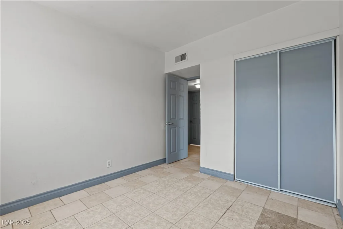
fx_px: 152
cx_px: 172
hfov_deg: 96.7
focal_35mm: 16
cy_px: 114
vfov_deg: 73.8
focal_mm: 16
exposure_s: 2.5
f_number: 9
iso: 200
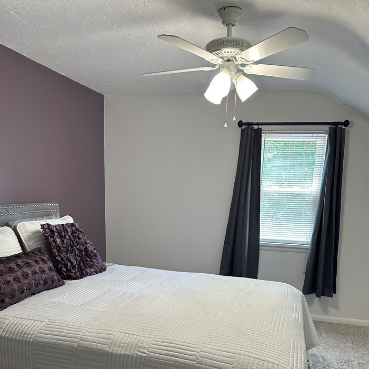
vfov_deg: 50.9
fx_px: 374
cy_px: 265
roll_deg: -3.2
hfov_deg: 52.5
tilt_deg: -8.3
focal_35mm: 31
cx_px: 182
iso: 200
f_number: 1.78
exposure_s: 1/120
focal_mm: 6.86
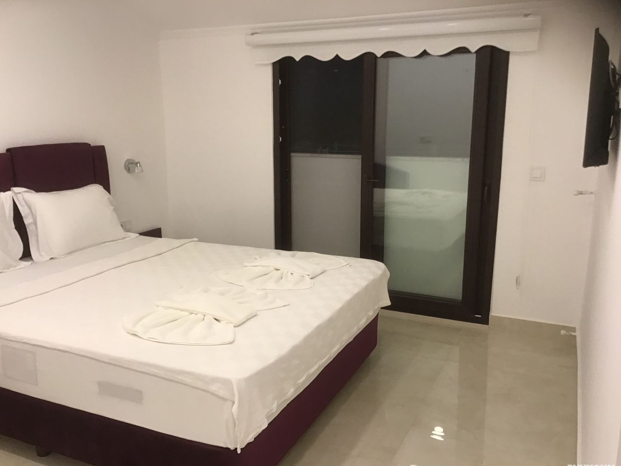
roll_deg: -0.2
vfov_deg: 44.2
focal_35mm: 32
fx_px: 574
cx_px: 301
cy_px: 238
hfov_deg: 56.8
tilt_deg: -12.7
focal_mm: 3.3
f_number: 2.4
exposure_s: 1/33
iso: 64
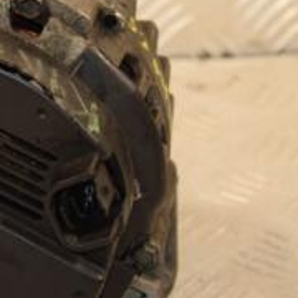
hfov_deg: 7.0
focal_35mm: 247
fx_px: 2406
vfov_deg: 7.1
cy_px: 152
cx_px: -46
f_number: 5
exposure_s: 1/160
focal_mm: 58
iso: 800
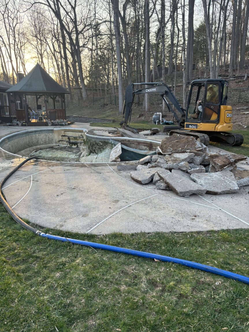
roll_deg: -0.3
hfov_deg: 53.1
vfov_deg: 67.3
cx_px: 124
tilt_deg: -14.3
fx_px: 249
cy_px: 166
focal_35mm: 26
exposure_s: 1/166
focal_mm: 5.96
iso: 64
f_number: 1.6
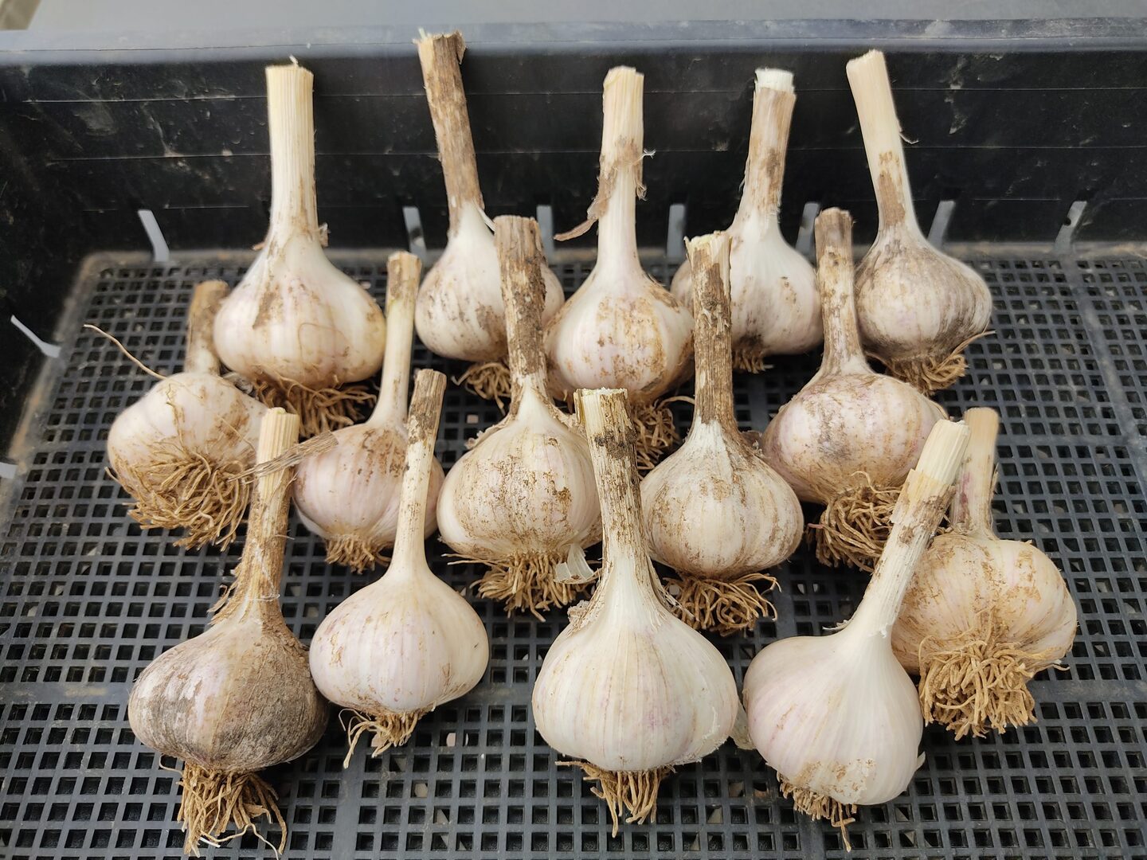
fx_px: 862
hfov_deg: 67.3
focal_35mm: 26
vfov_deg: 53.1
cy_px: 430
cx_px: 574
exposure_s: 1/246
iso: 100
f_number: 1.79
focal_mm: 4.74
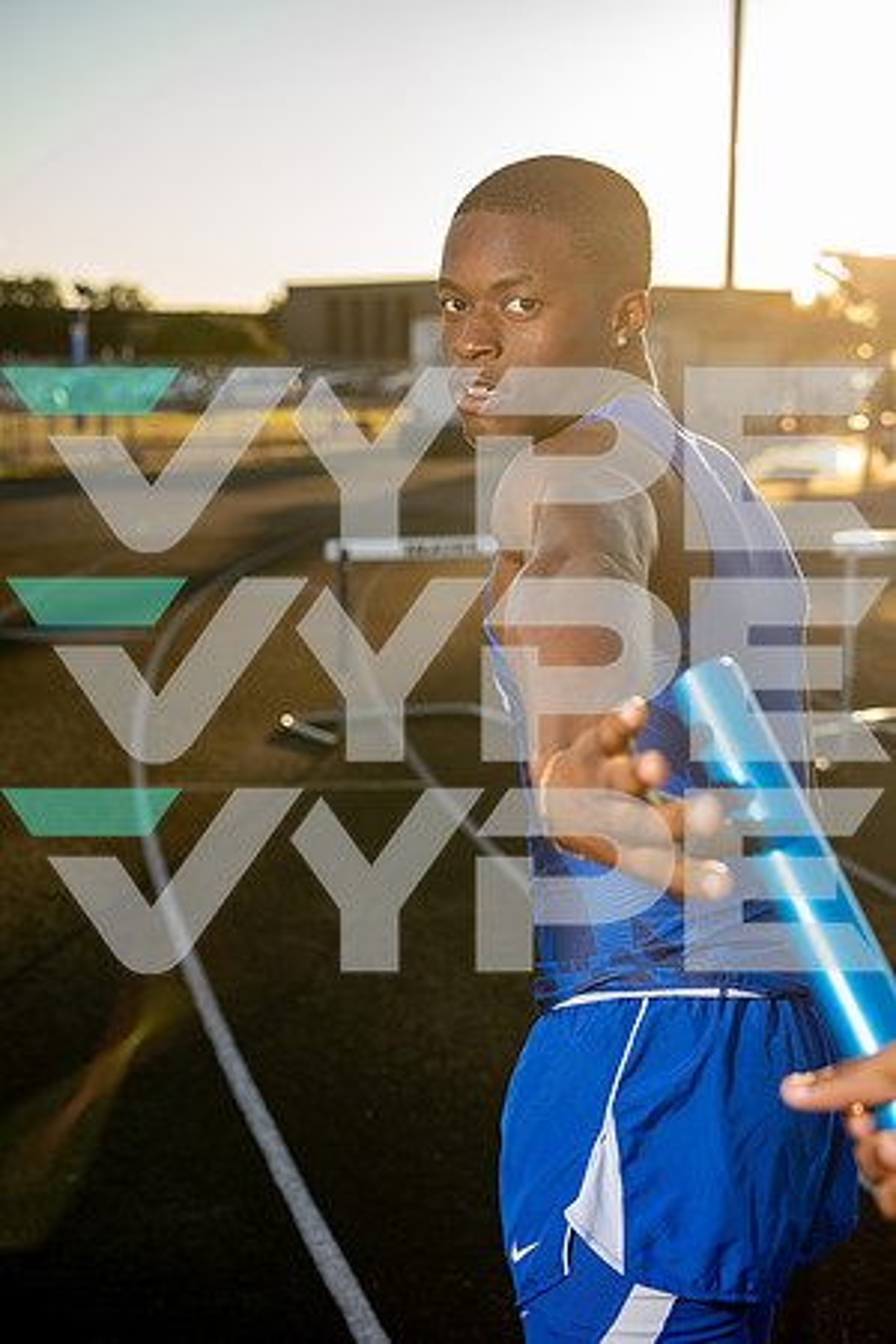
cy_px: 672
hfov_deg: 24.6
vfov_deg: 36.2
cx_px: 448
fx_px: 2053
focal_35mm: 55
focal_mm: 55
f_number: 4.5
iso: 64
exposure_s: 1/250
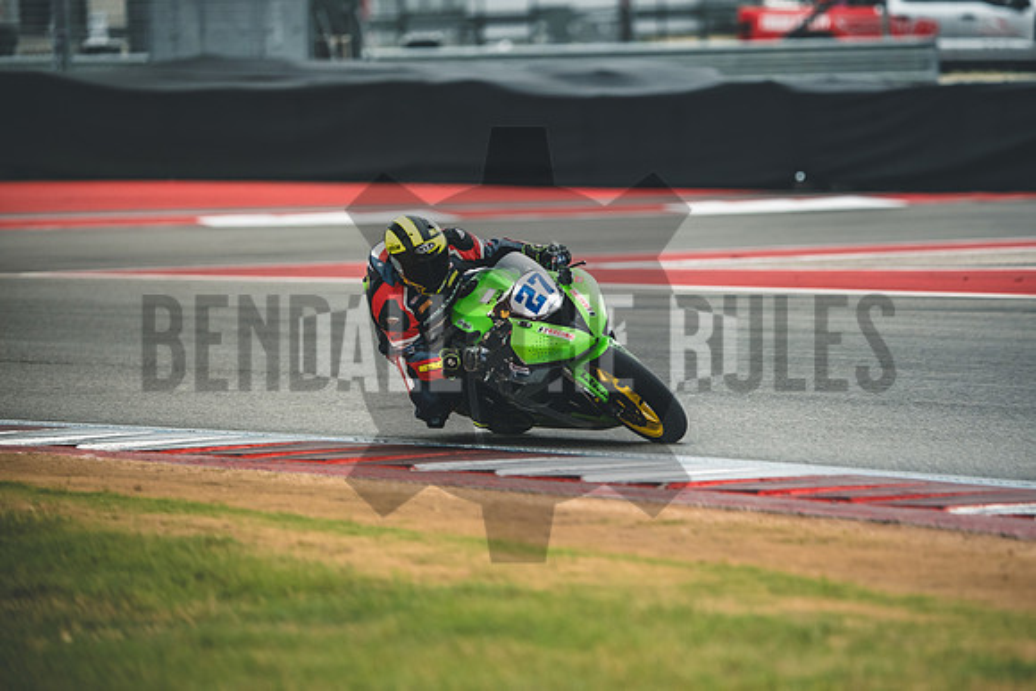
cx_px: 518
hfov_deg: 6.9
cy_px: 346
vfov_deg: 4.6
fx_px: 8635
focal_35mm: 300
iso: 640
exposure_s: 1/2500
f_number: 2
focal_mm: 200
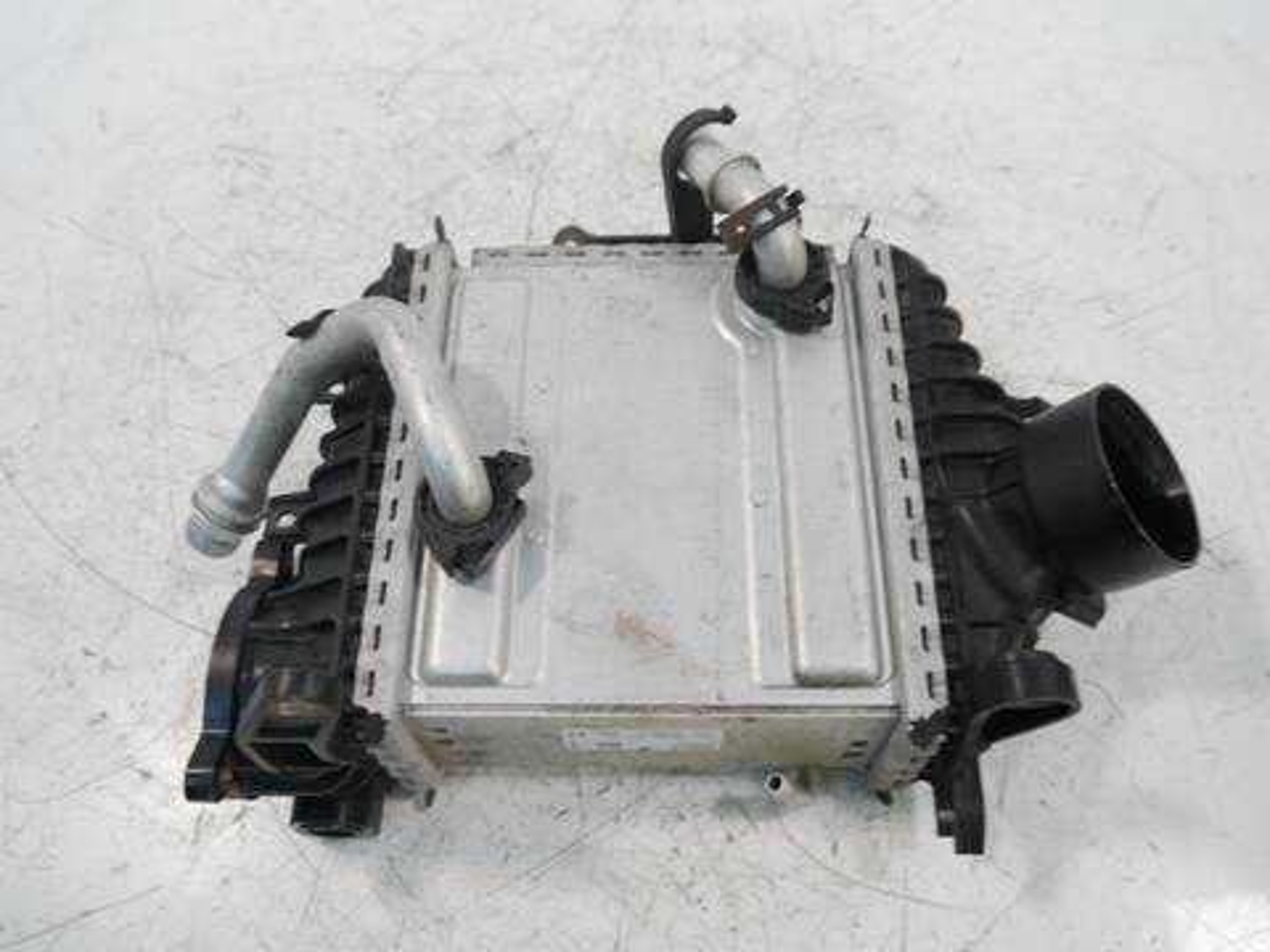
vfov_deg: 49.7
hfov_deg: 63.4
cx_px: 635
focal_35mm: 28
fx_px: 1027
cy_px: 476
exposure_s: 1/60
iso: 500
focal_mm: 14
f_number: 3.5
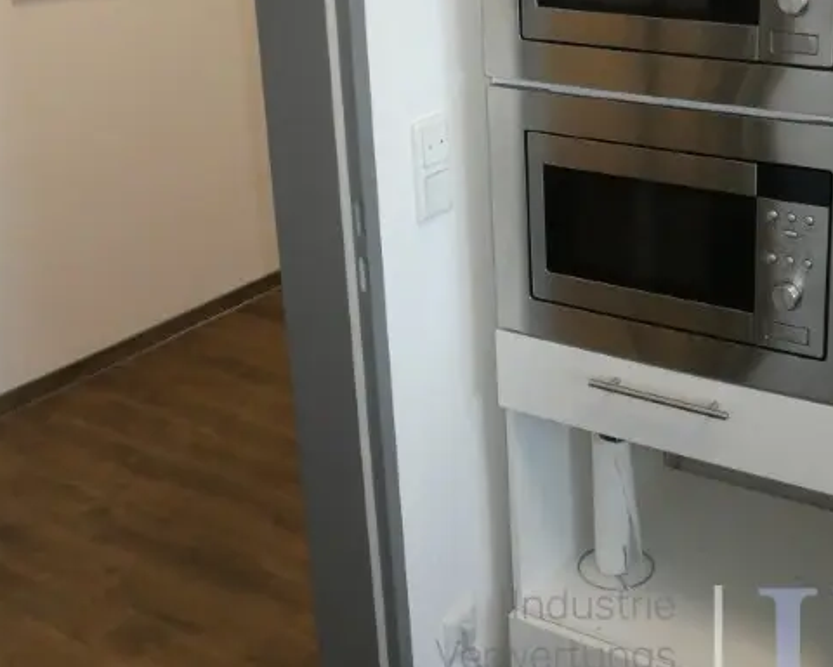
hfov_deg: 36.9
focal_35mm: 50
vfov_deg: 29.9
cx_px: 566
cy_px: 188
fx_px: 1233
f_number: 3.3
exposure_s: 1/125
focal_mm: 4.3
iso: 320
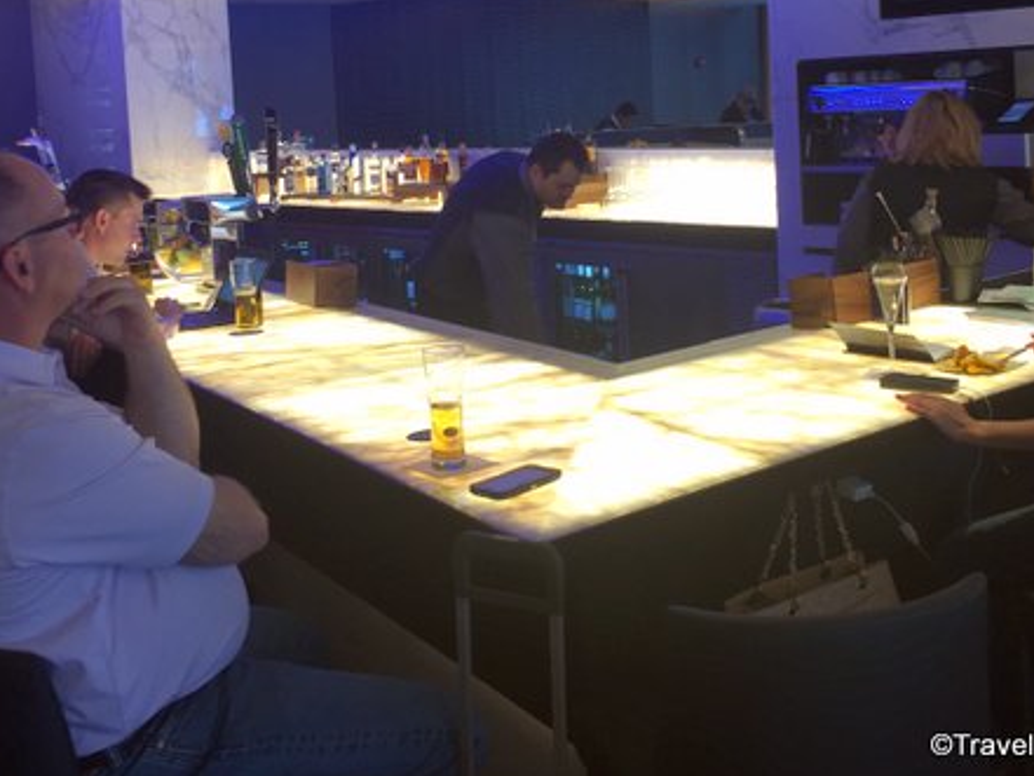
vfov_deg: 30.9
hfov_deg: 41.2
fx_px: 1374
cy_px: 182
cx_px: 551
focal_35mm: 46
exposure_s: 1/40
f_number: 2.2
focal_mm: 4.15
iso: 32
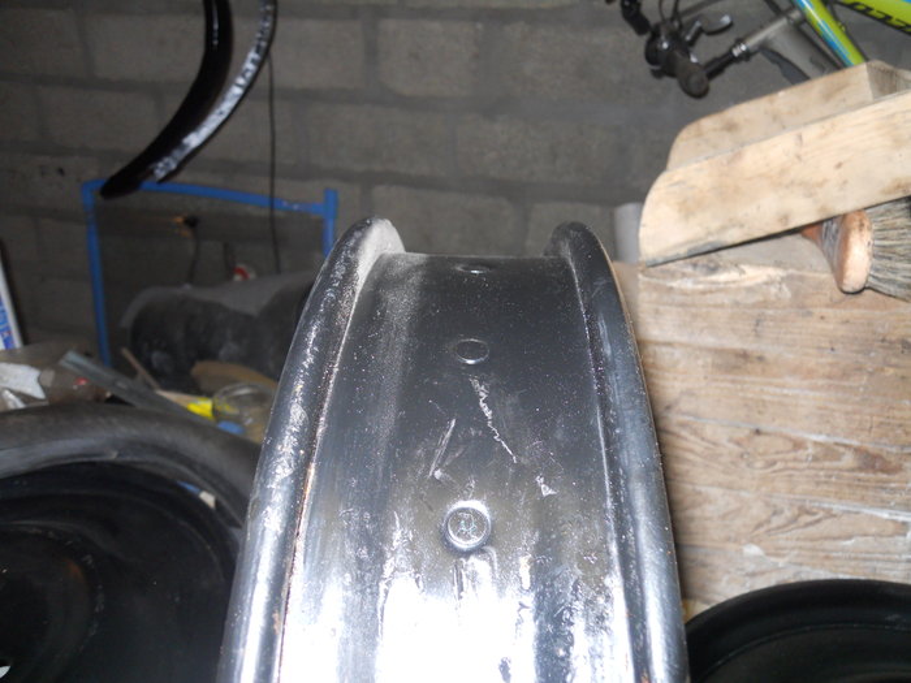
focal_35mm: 28
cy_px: 342
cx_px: 456
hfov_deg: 63.4
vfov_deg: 49.7
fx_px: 737
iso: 250
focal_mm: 5
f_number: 5.4
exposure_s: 1/25
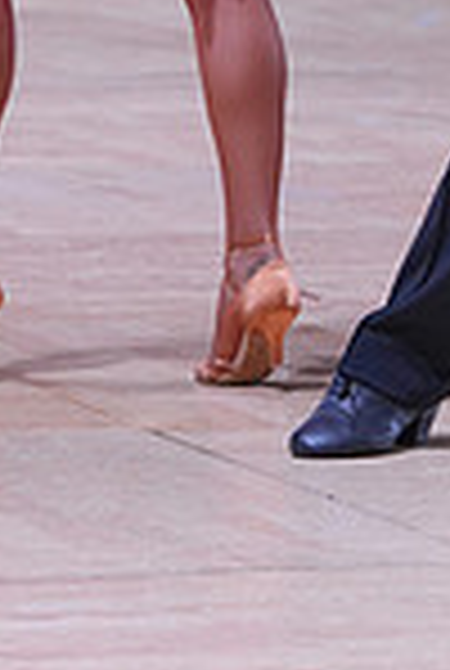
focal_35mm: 369
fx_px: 6886
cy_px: -216
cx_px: 326
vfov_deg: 5.5
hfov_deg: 3.7
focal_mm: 95
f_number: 5.6
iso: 2000
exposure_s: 1/400
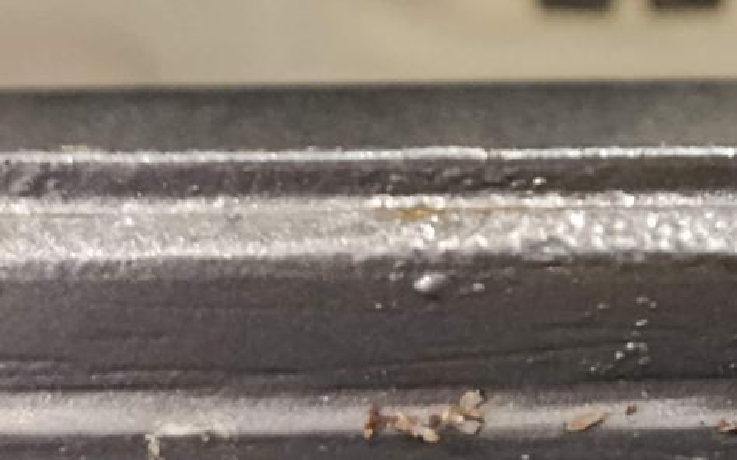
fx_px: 2209
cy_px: -250
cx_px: 659
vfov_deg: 11.4
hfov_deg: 18.6
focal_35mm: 110
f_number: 1.7
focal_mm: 5.24
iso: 4050
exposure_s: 1/20
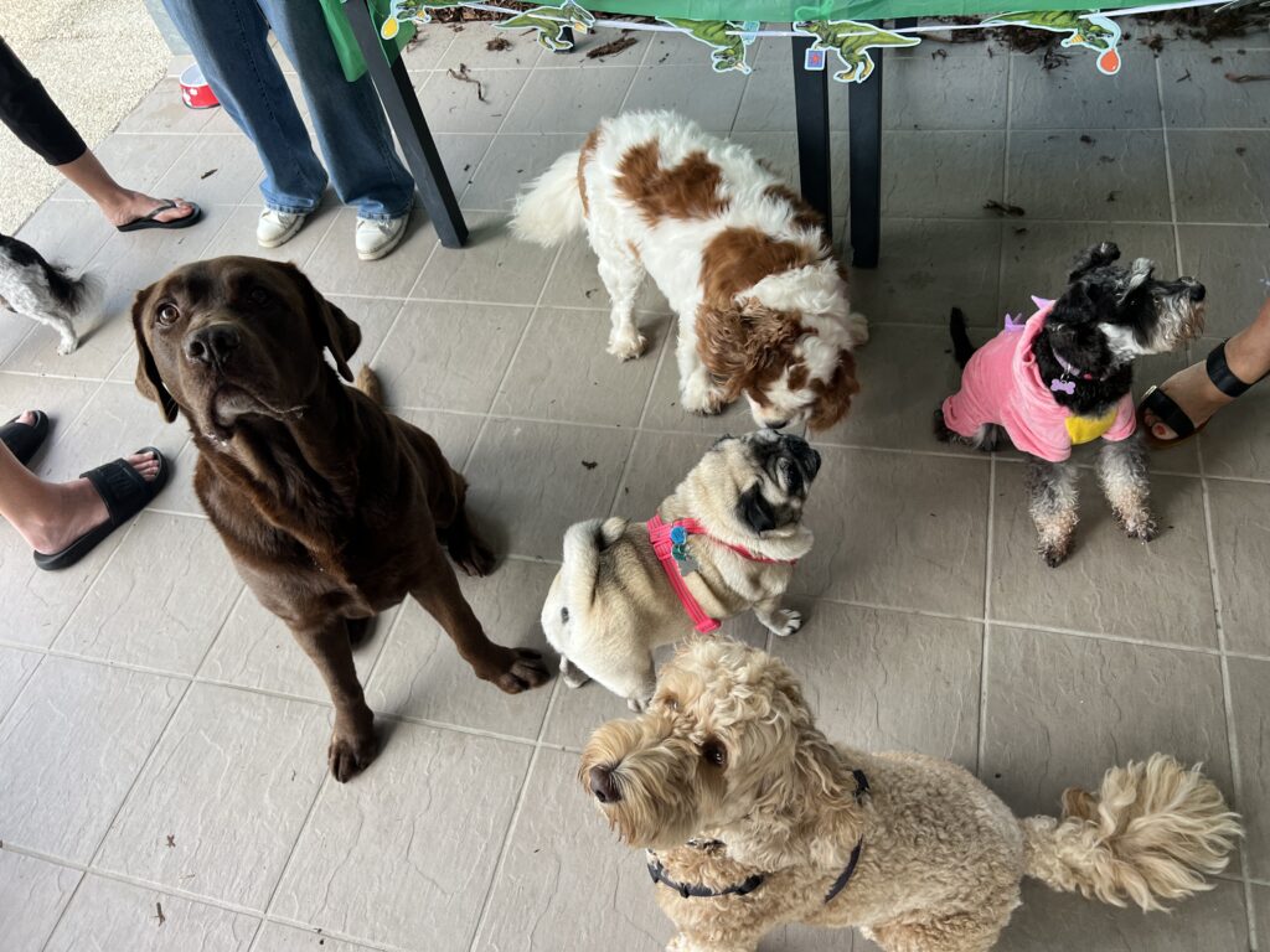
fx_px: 954
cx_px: 635
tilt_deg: -50.2
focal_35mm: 26
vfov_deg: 53.1
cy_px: 476
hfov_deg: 67.3
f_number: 1.5
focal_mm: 5.7
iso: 40
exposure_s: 1/249
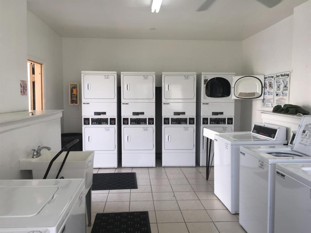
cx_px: 156
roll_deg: -0.1
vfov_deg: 48.2
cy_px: 116
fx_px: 261
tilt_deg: -2.4
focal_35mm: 29
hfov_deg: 61.7
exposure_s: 1/120
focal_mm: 4.15
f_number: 2.2
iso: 32
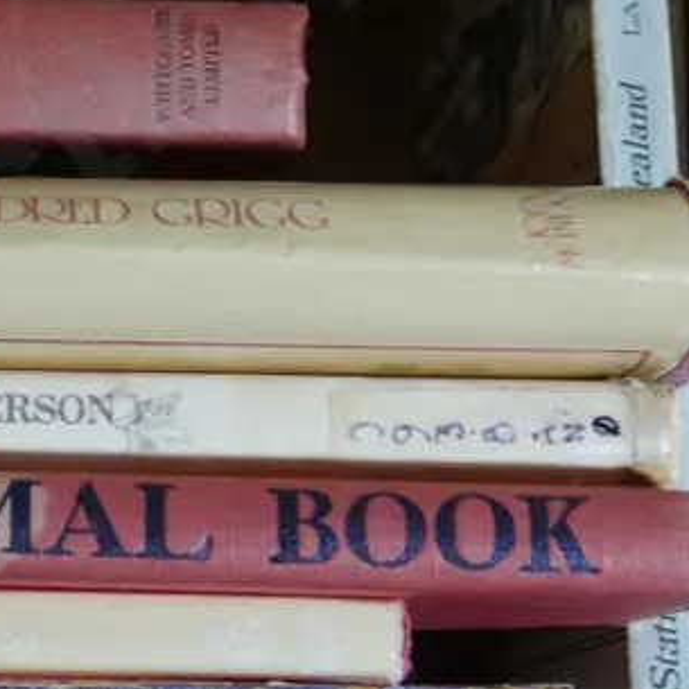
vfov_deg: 16.3
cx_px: -66
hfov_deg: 15.8
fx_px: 2410
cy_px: 253
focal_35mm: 107
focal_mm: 18
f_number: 4
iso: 400
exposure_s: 1/60
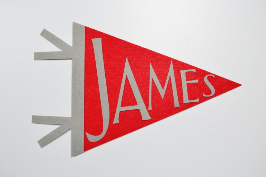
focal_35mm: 33
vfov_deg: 40.0
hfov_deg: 57.2
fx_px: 244
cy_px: 88
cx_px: 133
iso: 400
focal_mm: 22
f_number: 5.6
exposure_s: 1/50
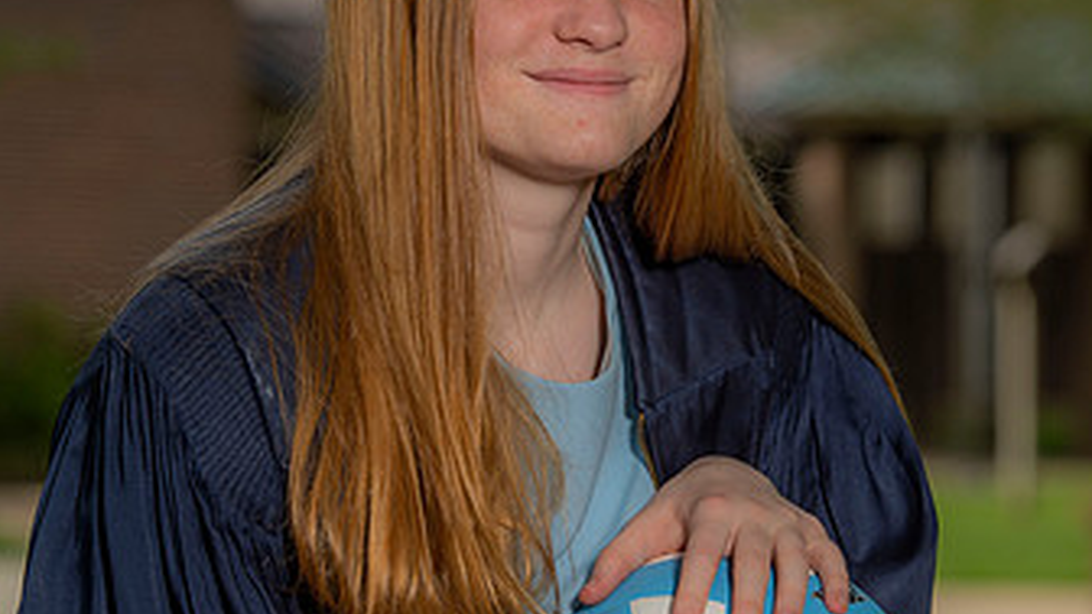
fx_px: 7384
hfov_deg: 8.5
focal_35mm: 255
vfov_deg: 4.8
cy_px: 286
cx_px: 627
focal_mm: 120
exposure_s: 1/250
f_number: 5.6
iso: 80
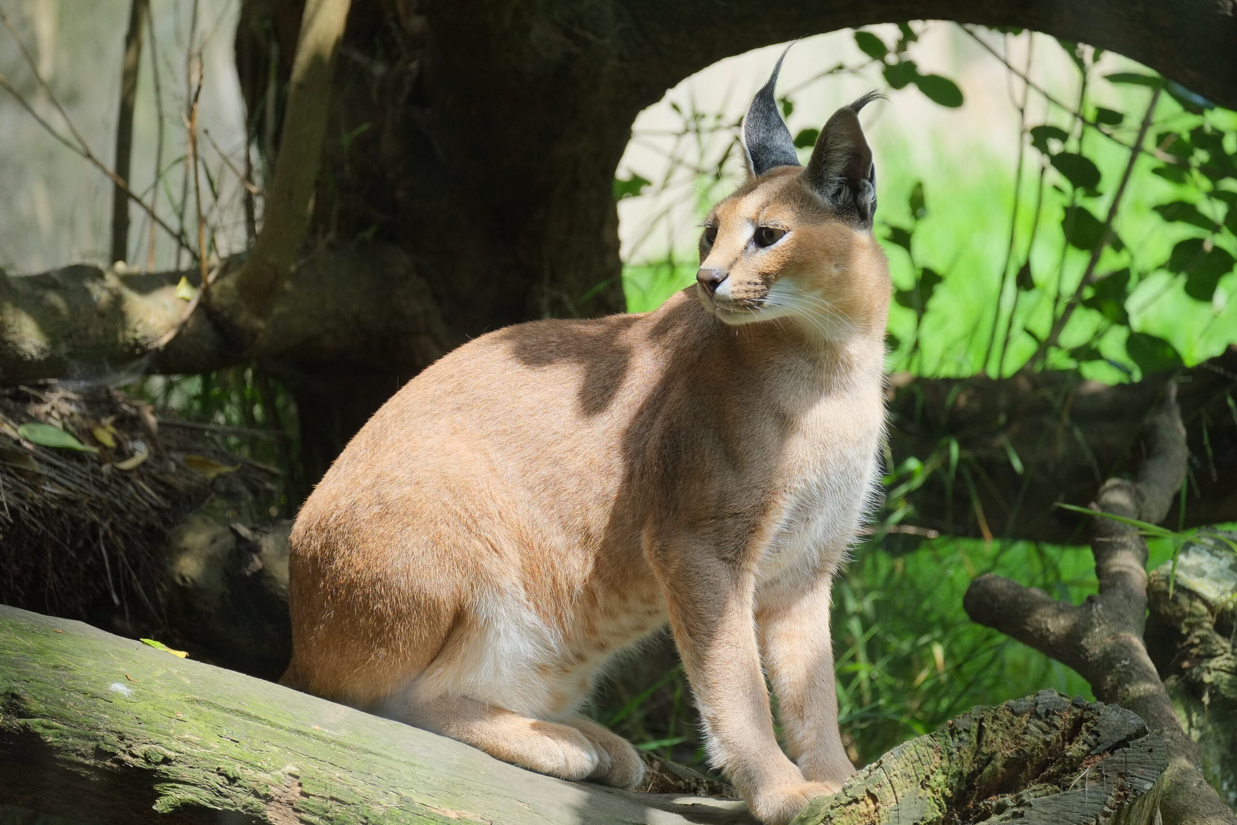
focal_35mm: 183
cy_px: 412
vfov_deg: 7.5
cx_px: 618
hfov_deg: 11.2
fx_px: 6288
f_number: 4.2
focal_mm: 121.8
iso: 800
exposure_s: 1/800
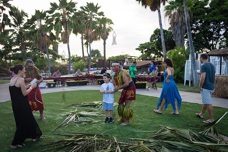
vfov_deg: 37.9
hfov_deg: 54.4
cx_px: 114
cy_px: 76
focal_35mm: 35
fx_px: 222
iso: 400
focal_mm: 35
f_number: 2.5
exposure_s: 1/1250
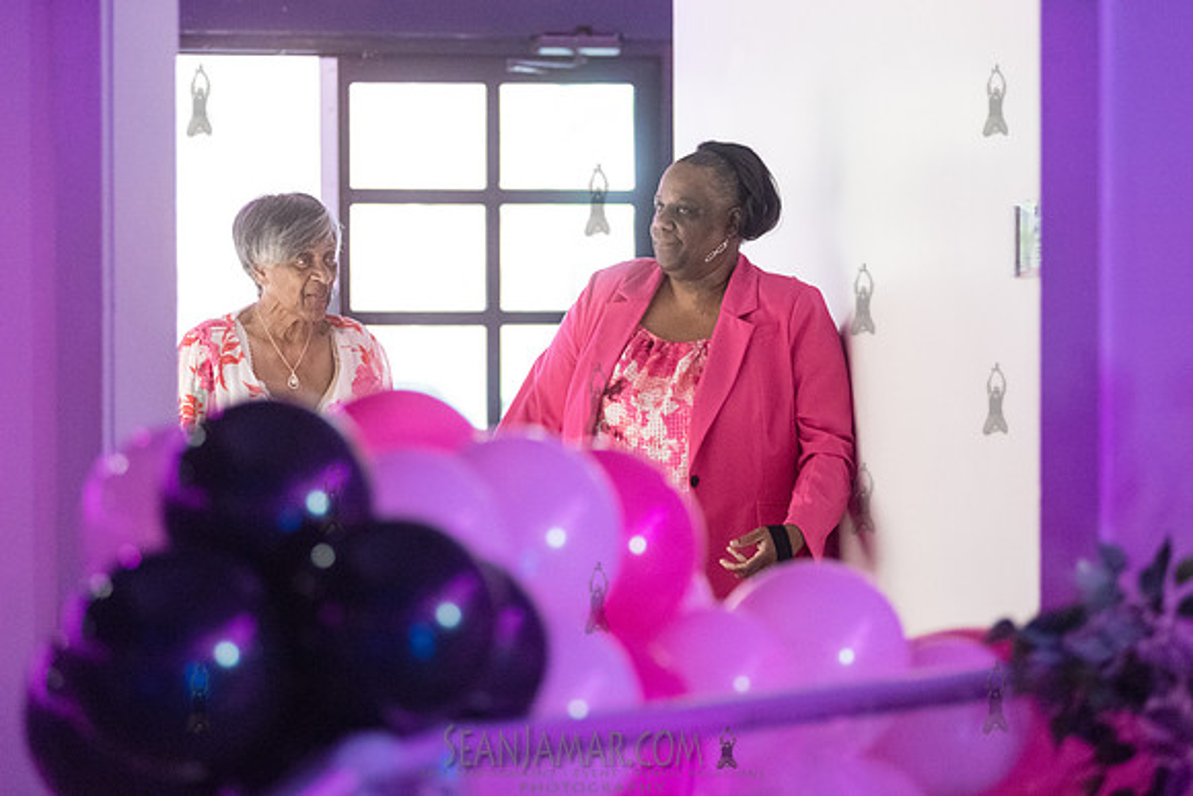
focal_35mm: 126
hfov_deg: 16.3
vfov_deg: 10.9
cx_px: 596
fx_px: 4168
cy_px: 398
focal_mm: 125
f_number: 3.2
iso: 10000
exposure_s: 1/250
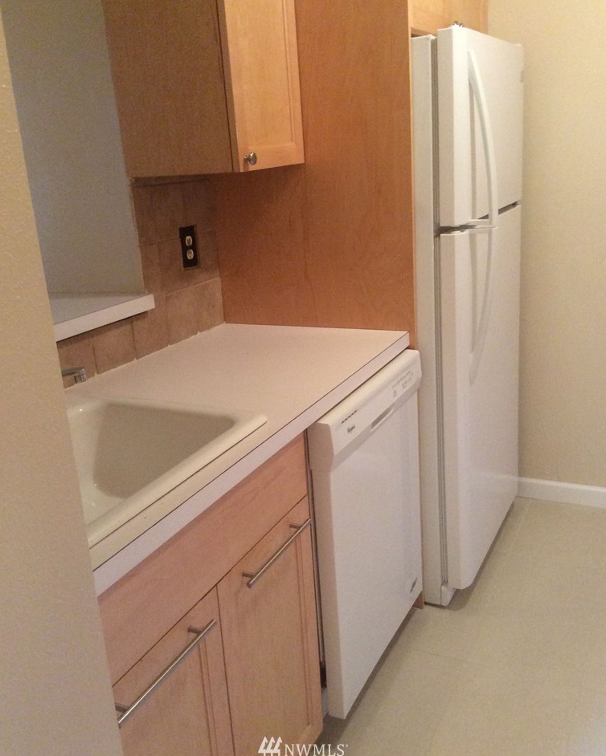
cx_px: 303
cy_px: 366
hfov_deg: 42.2
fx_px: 784
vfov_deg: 51.5
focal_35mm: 35
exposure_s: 1/24
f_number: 2.4
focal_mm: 3.3
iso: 200
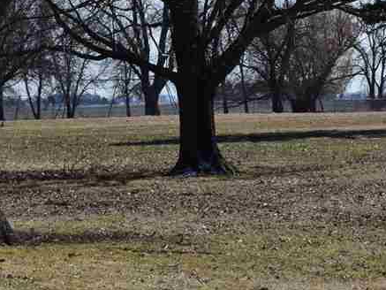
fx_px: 2592
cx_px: 367
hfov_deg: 8.5
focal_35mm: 232
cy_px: -38
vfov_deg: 6.4
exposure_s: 1/500
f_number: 11
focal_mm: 55
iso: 200
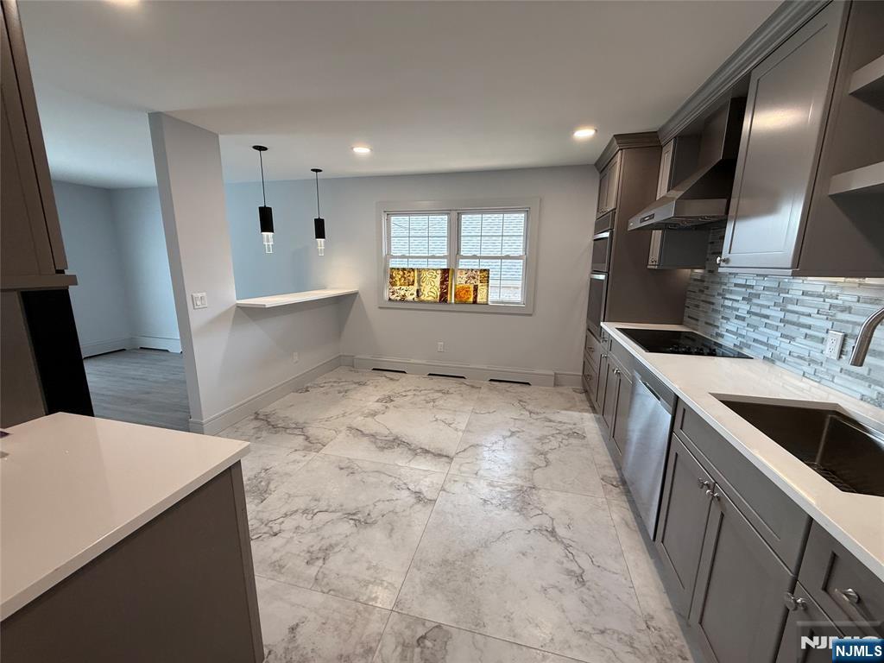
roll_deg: -0.8
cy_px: 332
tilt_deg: -10.5
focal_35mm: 14
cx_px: 442
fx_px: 358
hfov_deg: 102.1
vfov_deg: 85.7
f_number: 2.2
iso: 125
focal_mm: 2.22
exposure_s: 1/120
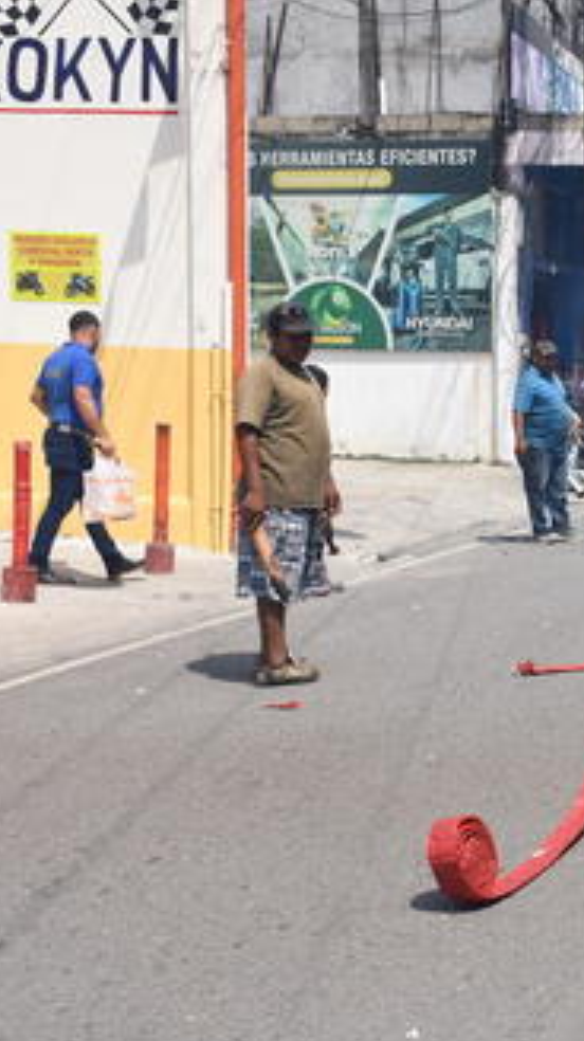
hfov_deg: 16.2
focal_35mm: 72
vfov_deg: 29.4
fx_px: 1986
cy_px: 527
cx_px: 667
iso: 400
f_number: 6.3
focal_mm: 30
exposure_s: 1/2000
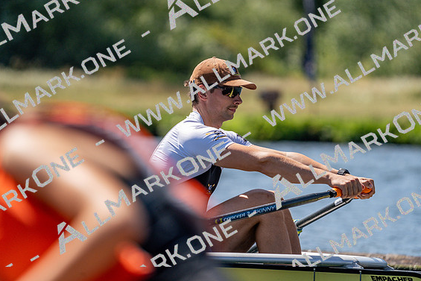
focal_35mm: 437
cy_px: 139
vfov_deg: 3.1
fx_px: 5111
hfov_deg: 4.7
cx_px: 209
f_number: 6.3
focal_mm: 426
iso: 320
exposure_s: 1/2000
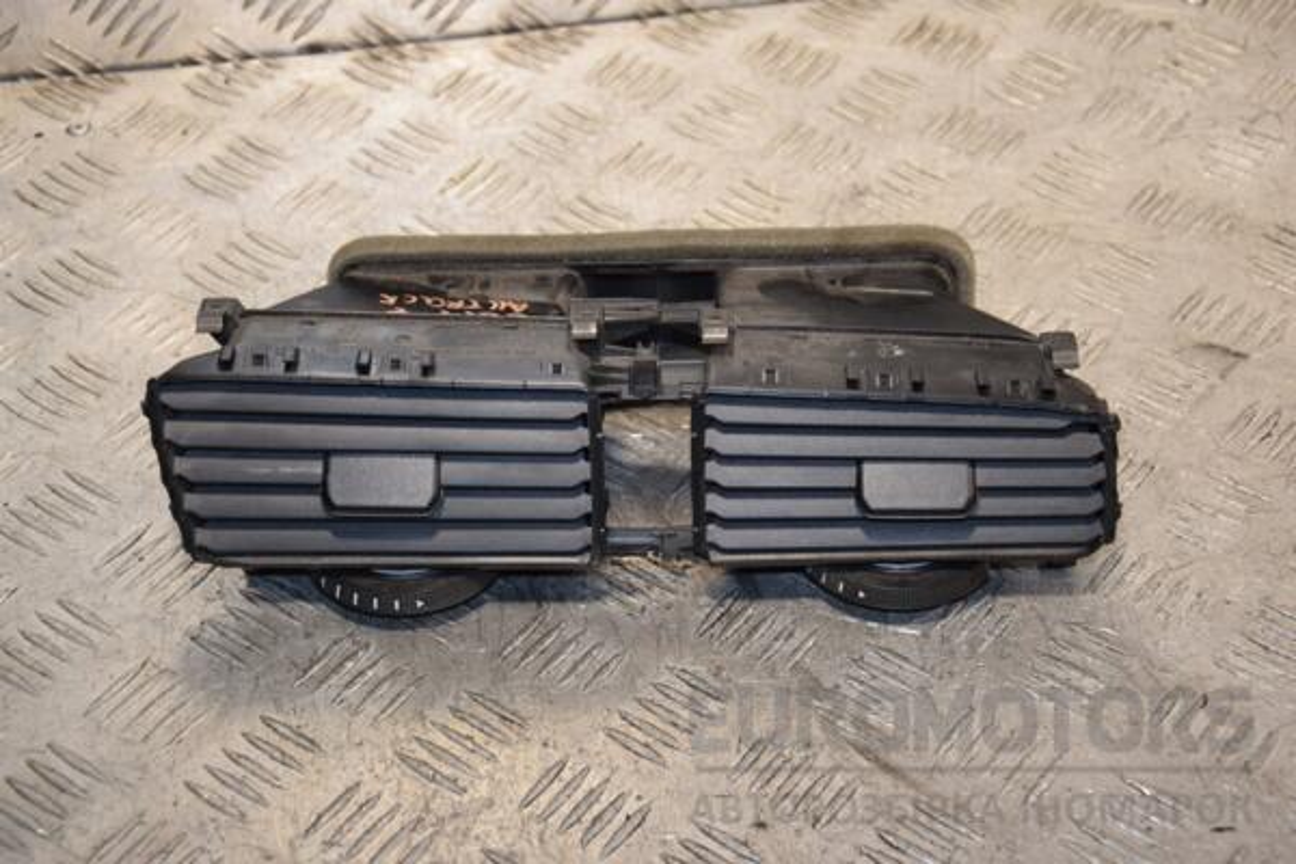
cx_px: 648
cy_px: 432
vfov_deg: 18.2
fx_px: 2700
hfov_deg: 27.0
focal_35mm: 75
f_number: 5.6
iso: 800
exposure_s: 1/200
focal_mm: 50
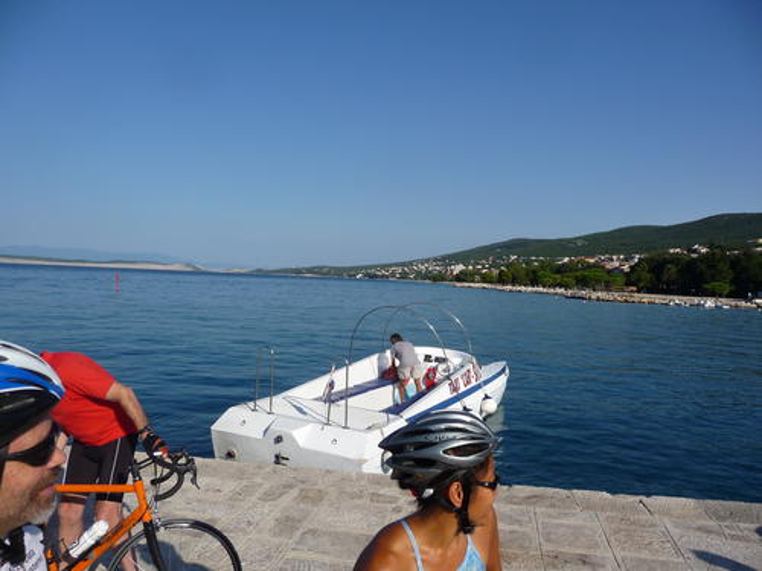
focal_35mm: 28
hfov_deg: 63.4
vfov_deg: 49.7
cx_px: 381
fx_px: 616
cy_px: 286
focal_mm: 4.7
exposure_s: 1/320
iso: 100
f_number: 8
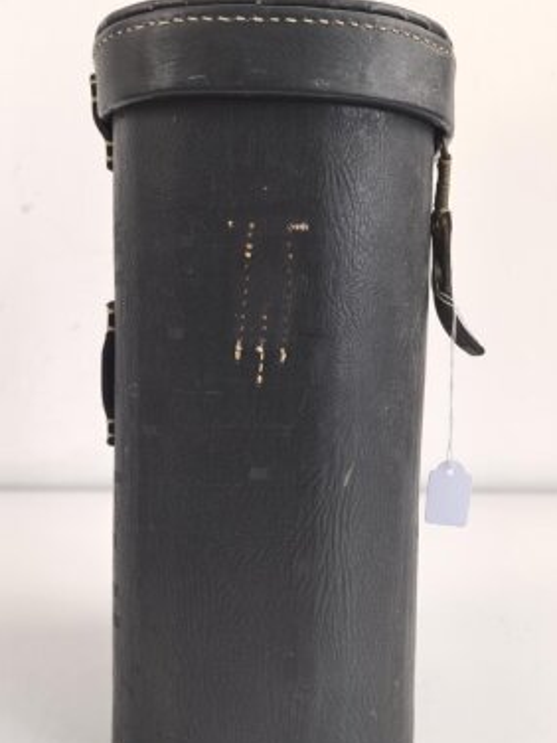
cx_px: 261
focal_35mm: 41
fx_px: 880
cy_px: 415
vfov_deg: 45.7
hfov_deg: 35.1
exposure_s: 1/100
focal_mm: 8.5
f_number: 2
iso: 64
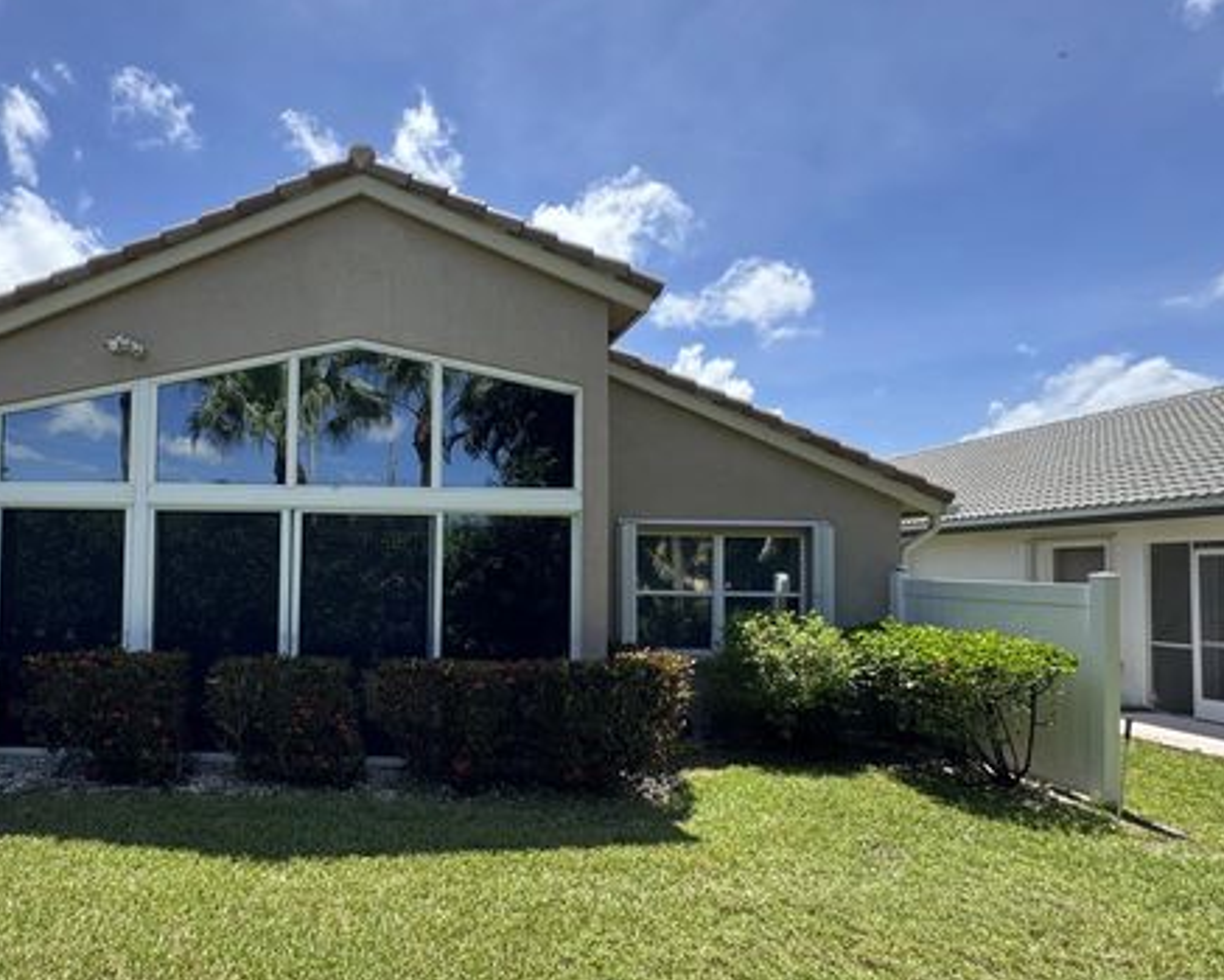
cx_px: 381
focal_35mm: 20
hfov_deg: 77.0
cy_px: 554
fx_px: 725
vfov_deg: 67.8
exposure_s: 1/397
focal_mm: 2.22
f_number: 2.2
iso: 40
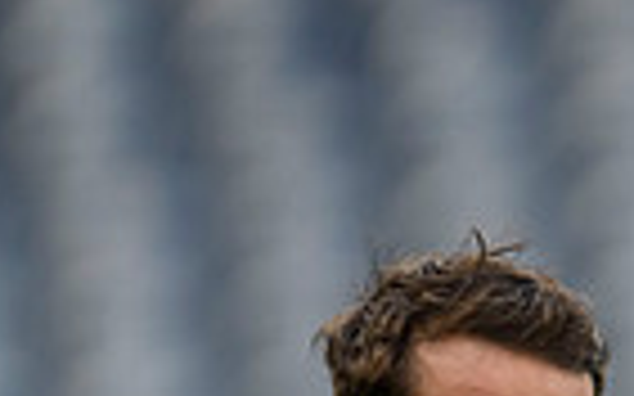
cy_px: 880
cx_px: 1005
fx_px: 52800
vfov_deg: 0.4
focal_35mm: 3057
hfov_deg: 0.7
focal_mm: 560
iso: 1250
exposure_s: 1/1600
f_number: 4
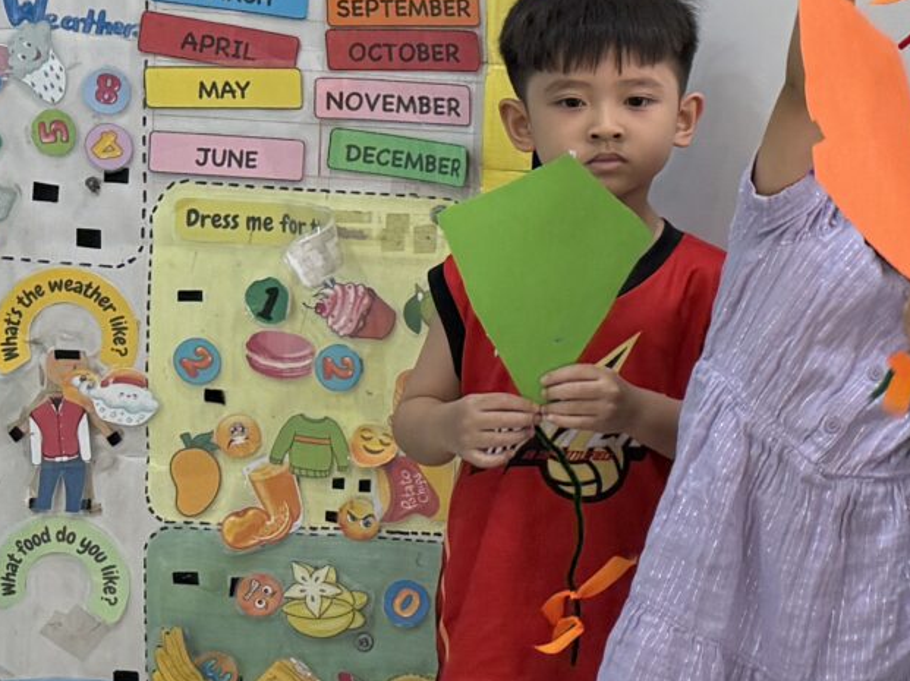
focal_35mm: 99
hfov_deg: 16.3
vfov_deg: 14.8
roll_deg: -4.3
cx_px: 1695
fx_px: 2601
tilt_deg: -4.1
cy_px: 100
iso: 125
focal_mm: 6.76
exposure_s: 1/50
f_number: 1.78
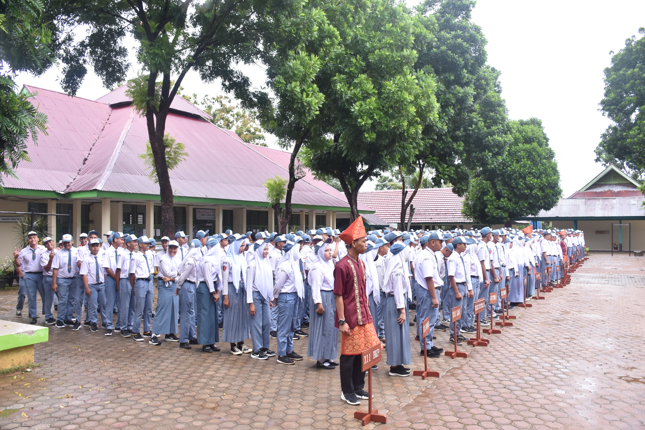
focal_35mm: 27
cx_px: 322
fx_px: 484
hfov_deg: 67.4
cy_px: 215
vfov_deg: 48.0
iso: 640
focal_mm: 18
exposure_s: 1/320
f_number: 5.6
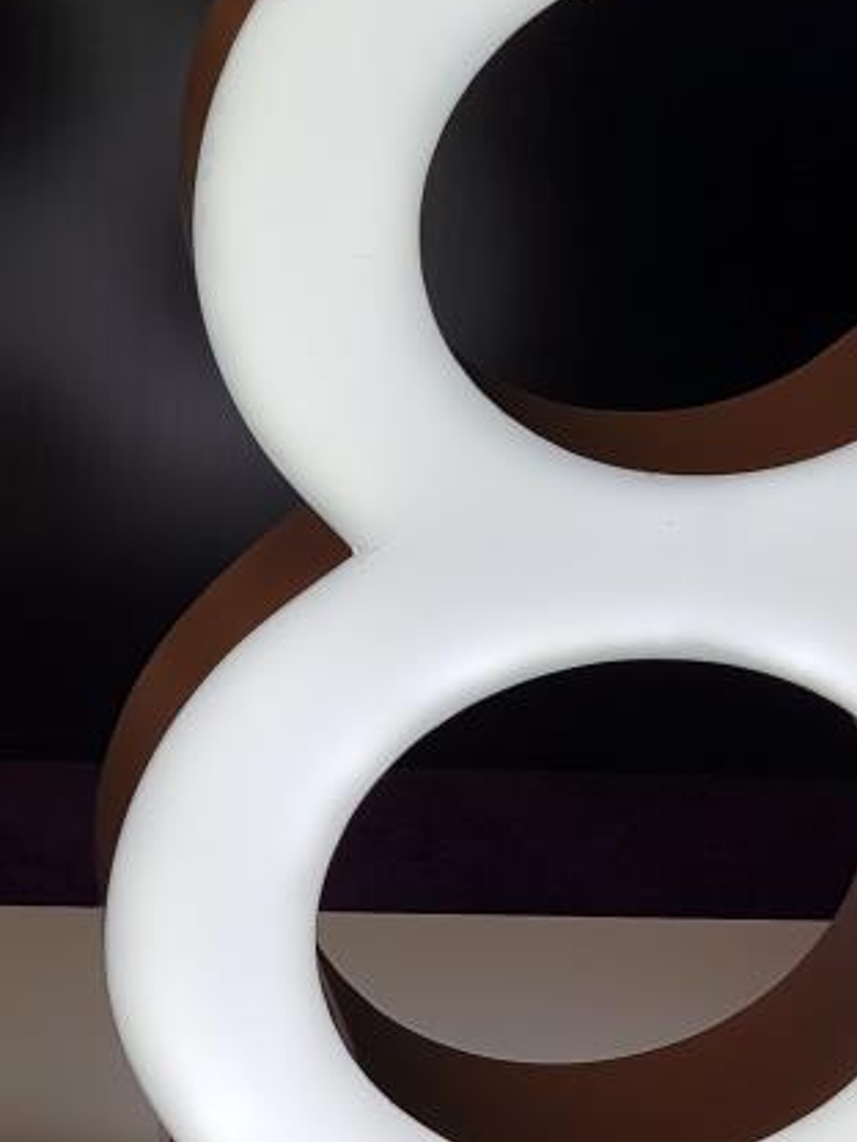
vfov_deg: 30.3
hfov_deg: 22.1
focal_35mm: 64
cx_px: 0
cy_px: 533
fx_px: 2113
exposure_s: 1/225
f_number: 1.7
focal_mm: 4.2
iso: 50
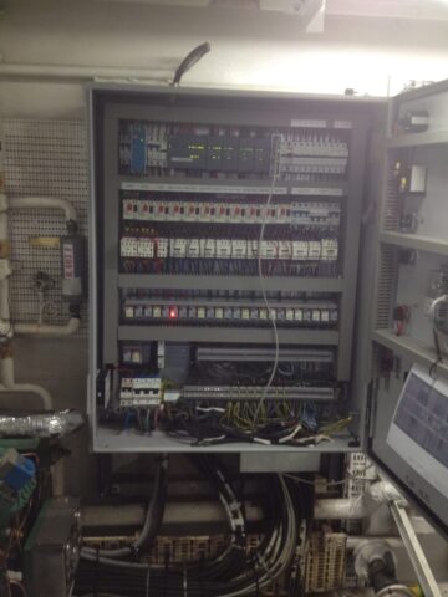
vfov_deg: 52.6
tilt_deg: -11.4
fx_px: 604
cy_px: 298
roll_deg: -0.9
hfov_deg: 40.7
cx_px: 224
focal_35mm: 35
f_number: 2.4
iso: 80
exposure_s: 1/20
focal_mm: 4.28
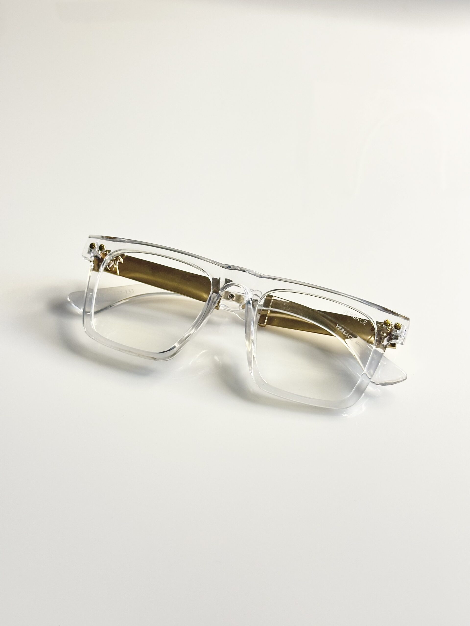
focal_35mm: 48
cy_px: 313
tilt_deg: -46.0
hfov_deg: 30.3
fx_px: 869
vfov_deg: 39.7
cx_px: 235
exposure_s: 1/50
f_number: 1.78
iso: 100
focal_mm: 6.86
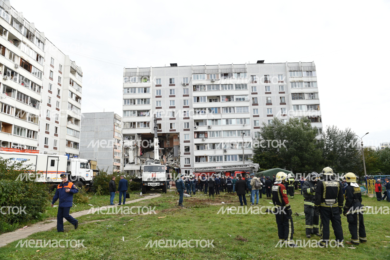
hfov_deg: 73.8
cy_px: 130
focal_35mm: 24
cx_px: 195
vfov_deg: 53.1
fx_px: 260
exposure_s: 1/800
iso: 320
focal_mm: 24
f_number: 5.6
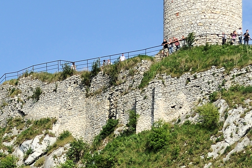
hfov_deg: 11.5
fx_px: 1246
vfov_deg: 7.7
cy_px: 52
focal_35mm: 178
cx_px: 44
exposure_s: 1/1250
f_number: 5.6
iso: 200
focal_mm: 36
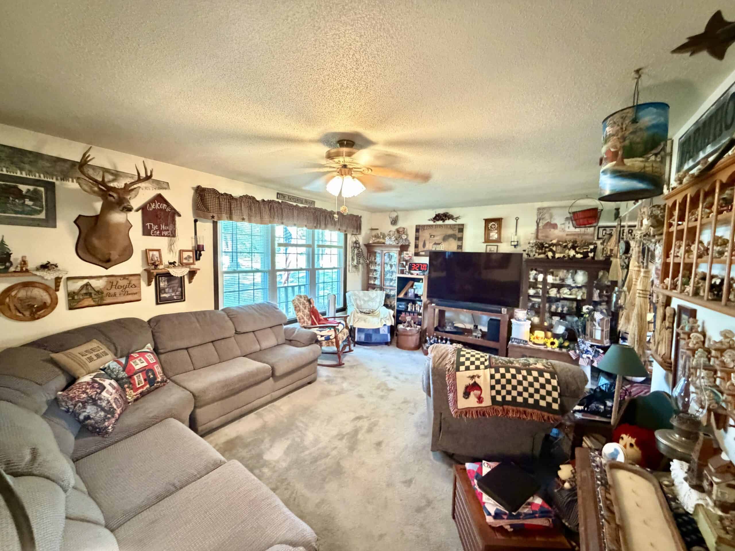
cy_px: 276
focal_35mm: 14
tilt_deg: -4.0
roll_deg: -1.8
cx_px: 368
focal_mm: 2.22
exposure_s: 1/30
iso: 2000
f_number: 2.2
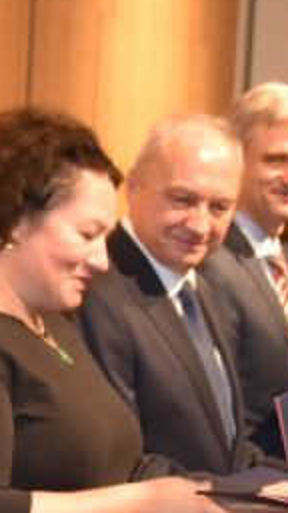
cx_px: 12
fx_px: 1996
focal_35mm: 147
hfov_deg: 8.2
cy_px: 511
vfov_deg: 14.4
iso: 1800
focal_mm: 35
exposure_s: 1/60
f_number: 3.8
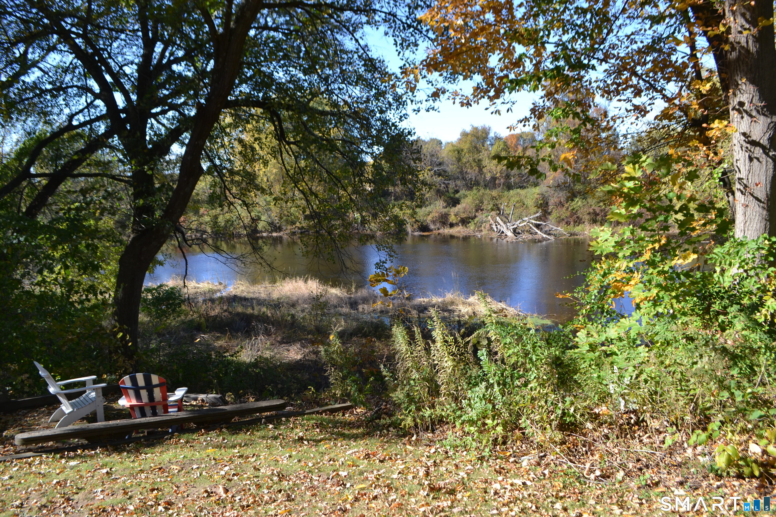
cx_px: 388
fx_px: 582
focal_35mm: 27
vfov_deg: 47.9
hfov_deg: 67.4
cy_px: 258
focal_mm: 18
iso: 100
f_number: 5.6
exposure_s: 1/125
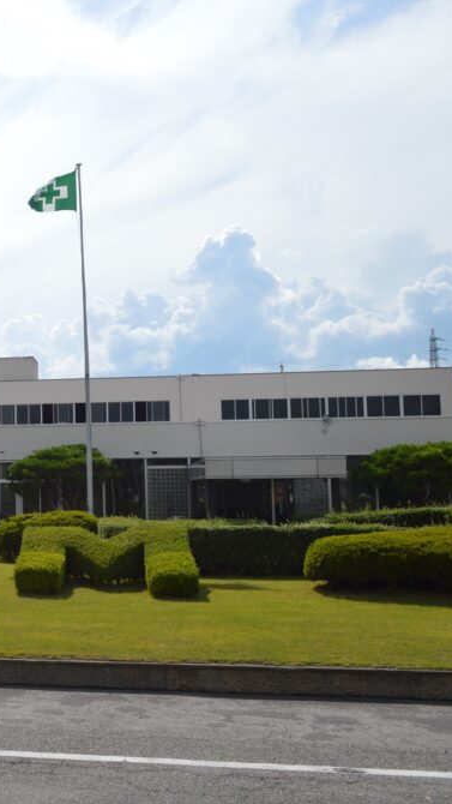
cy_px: 407
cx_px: -131
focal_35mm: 48
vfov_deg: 42.9
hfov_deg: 22.4
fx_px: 1022
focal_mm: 20
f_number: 7.1
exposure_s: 1/2000
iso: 360
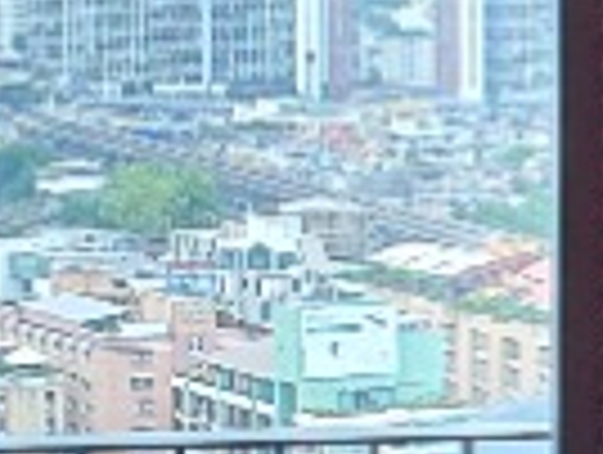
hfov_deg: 9.3
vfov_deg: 7.7
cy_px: 355
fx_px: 3385
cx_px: 1328
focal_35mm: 194
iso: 250
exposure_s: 1/100
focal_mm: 4.3
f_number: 2.4
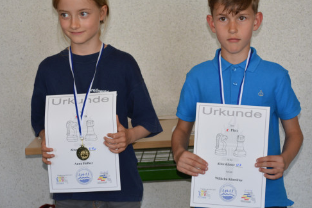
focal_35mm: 148
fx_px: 1283
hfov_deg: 13.9
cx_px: 173
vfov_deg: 9.3
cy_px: 97
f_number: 5.3
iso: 720
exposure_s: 1/60
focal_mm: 80
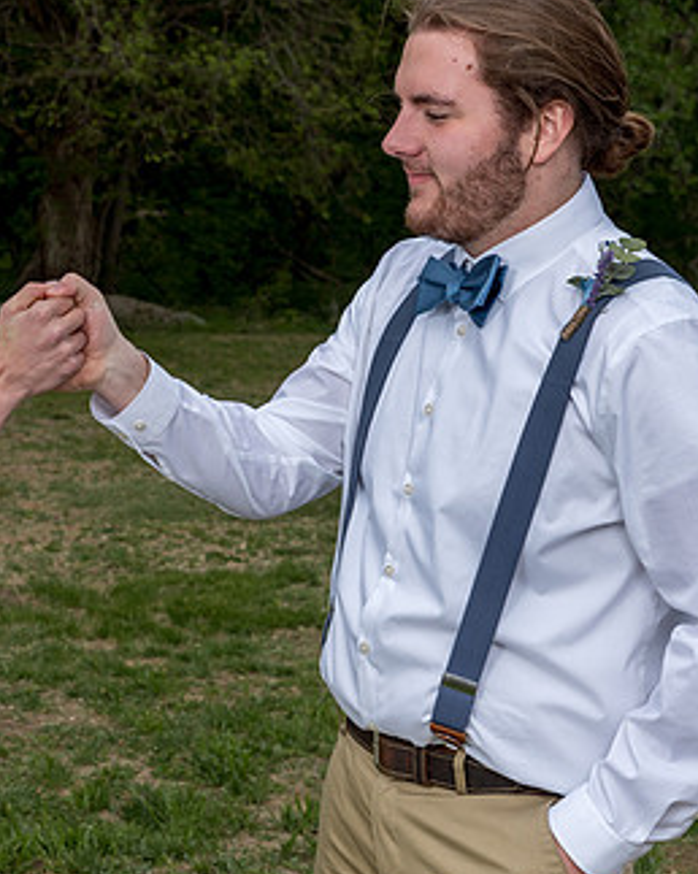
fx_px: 1525
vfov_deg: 32.0
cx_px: 81
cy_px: 415
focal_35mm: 59
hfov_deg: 25.1
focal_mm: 35
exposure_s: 1/125
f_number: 6.3
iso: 100
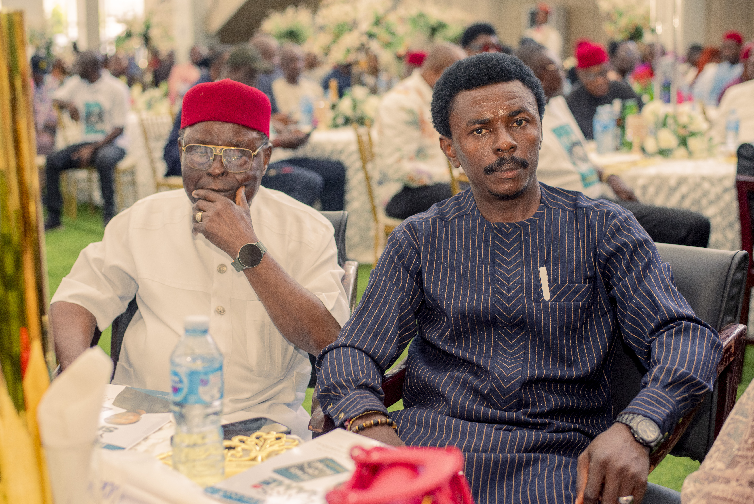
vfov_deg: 25.5
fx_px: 1110
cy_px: 251
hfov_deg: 37.5
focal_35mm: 53
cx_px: 355
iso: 640
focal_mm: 50
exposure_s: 1/100
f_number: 2.5
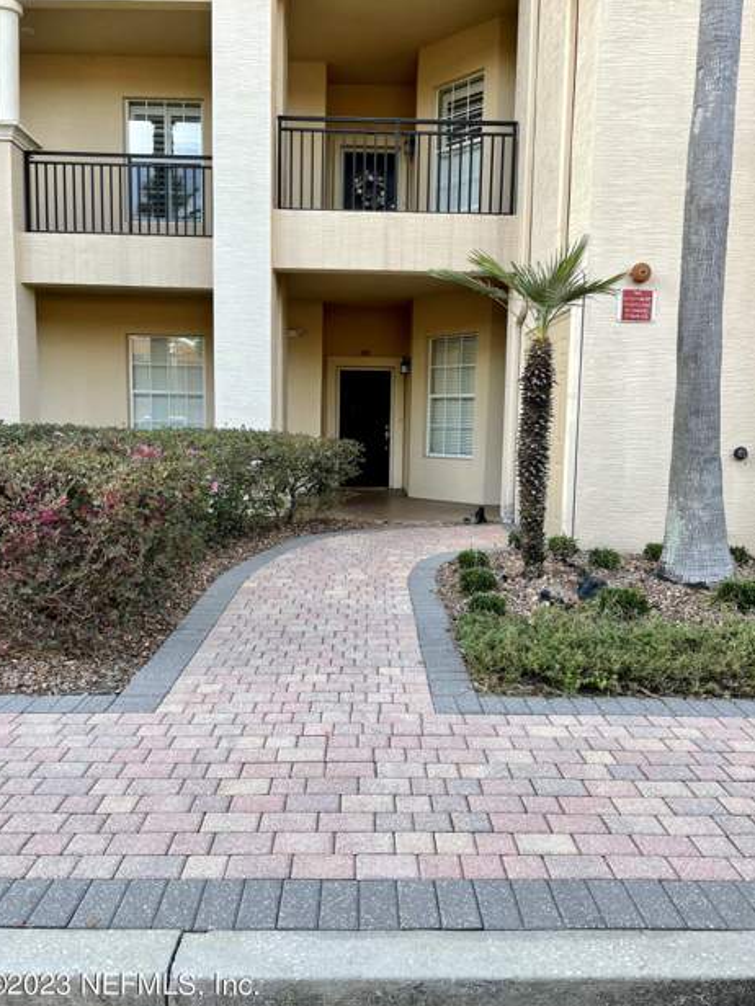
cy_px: 510
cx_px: 374
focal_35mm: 27
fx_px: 785
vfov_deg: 65.3
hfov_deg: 51.4
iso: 32
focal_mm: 4.2
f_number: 1.6
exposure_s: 1/217
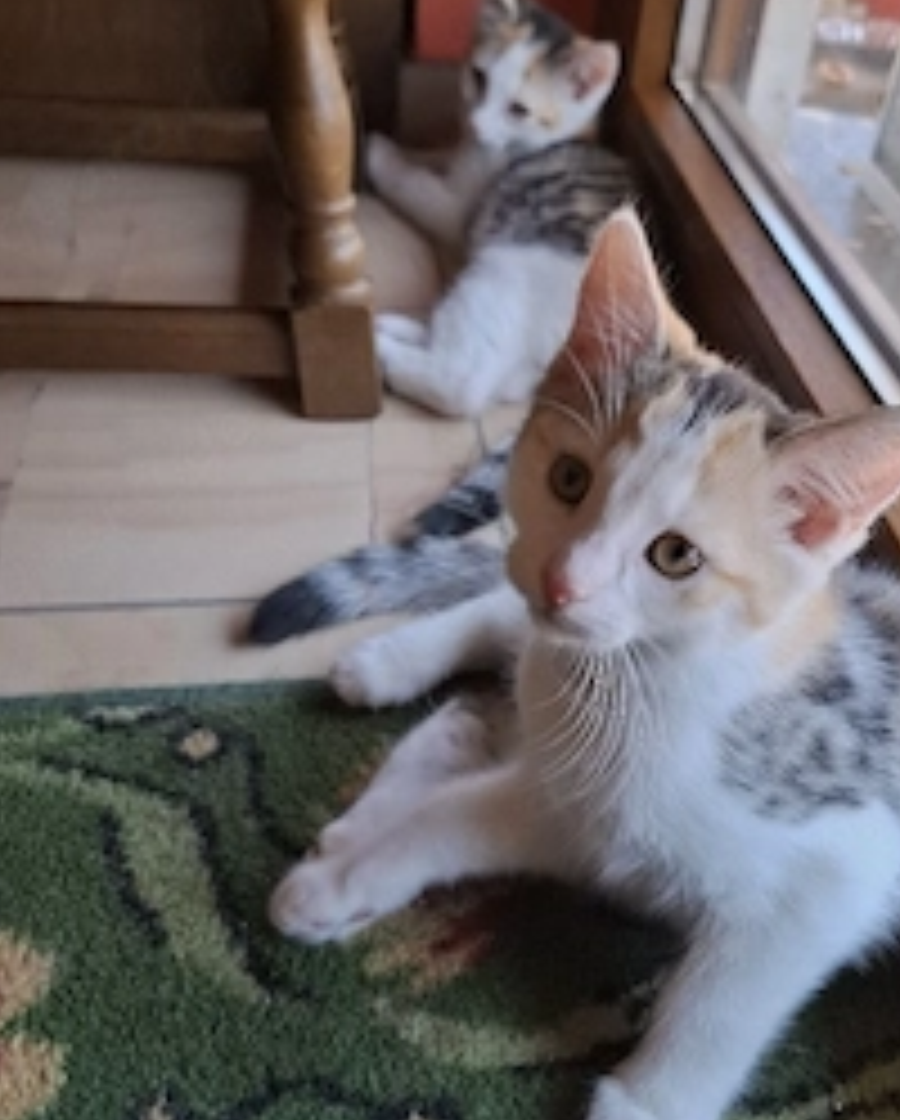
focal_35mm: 36
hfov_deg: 41.0
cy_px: 553
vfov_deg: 50.2
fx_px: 1196
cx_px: 562
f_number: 1.8
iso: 50
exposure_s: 1/100
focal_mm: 5.54
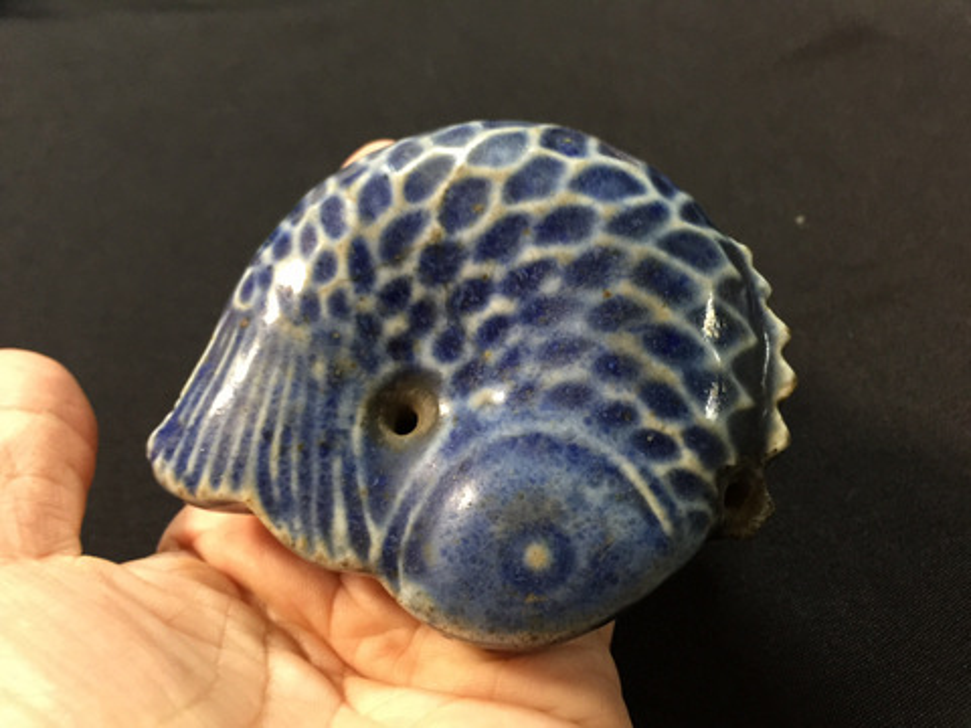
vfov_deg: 48.2
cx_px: 486
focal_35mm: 29
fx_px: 813
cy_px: 364
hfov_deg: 61.7
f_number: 2.2
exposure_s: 1/17
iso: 160
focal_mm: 4.15
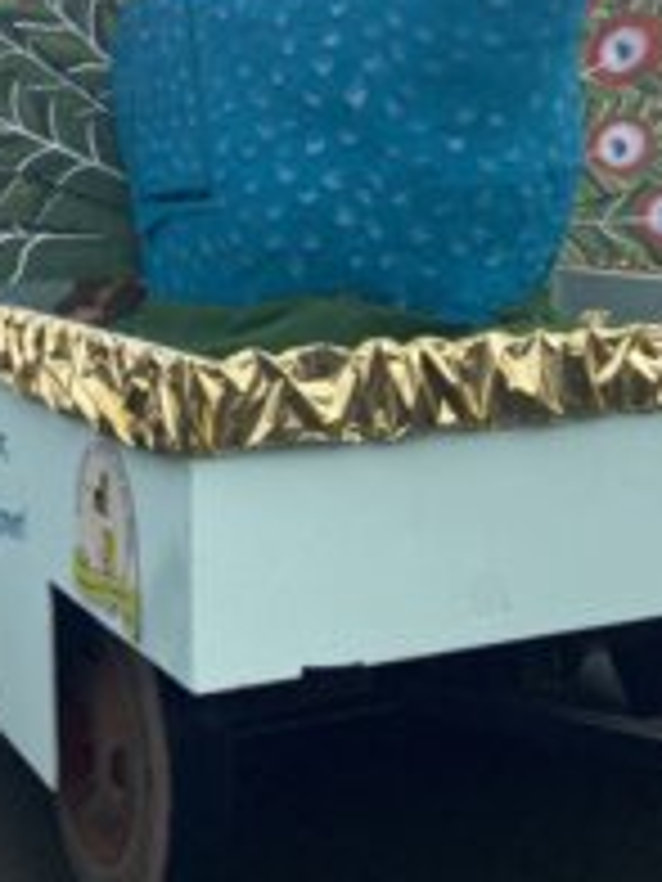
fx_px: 1453
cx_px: 288
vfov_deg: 31.8
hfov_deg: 25.6
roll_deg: +0.8
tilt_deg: +8.5
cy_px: 54
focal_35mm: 57
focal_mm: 3.99
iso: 20
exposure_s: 1/972
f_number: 1.8
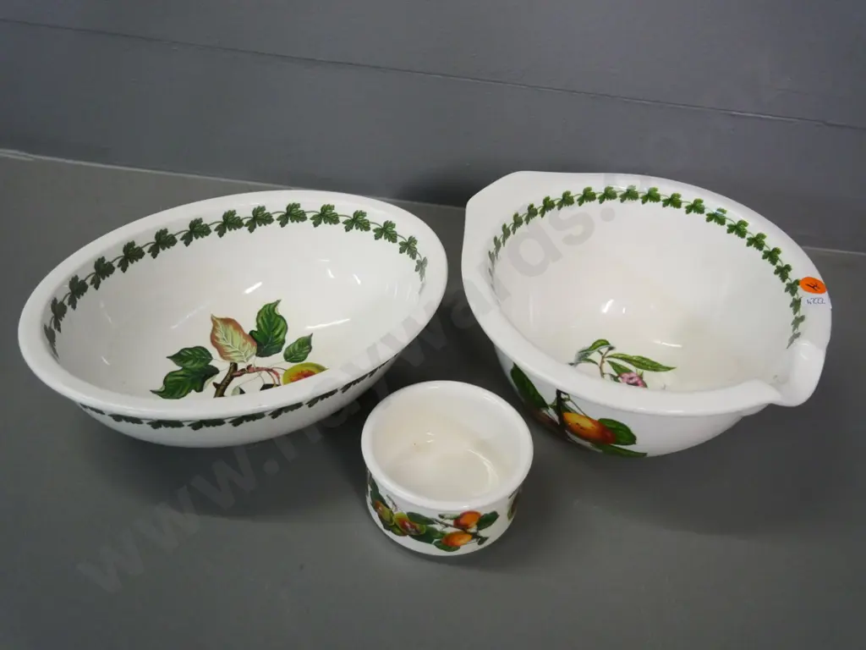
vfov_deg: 36.0
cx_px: 433
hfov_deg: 46.8
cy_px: 325
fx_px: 1001
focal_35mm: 40
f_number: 4.1
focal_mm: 20
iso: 3200
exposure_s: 1/250
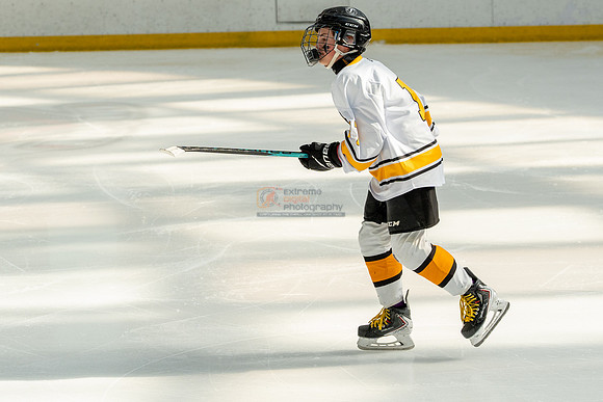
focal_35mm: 147
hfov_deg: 13.9
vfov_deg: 9.3
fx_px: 2470
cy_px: 258
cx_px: 302
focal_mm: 77
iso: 800
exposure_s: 1/1600
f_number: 3.5
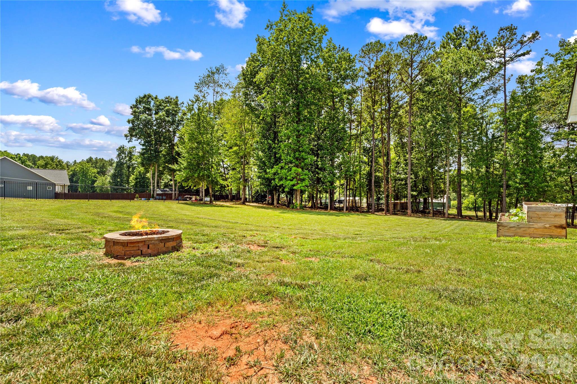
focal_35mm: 16
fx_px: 256
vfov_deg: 73.7
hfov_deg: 96.7
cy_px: 192
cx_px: 288
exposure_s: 1/100
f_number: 8
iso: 100
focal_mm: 16
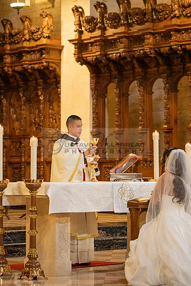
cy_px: 143
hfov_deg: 11.4
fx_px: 955
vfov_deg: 17.1
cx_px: 96
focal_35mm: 120
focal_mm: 120
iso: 3200
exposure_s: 1/200
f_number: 4
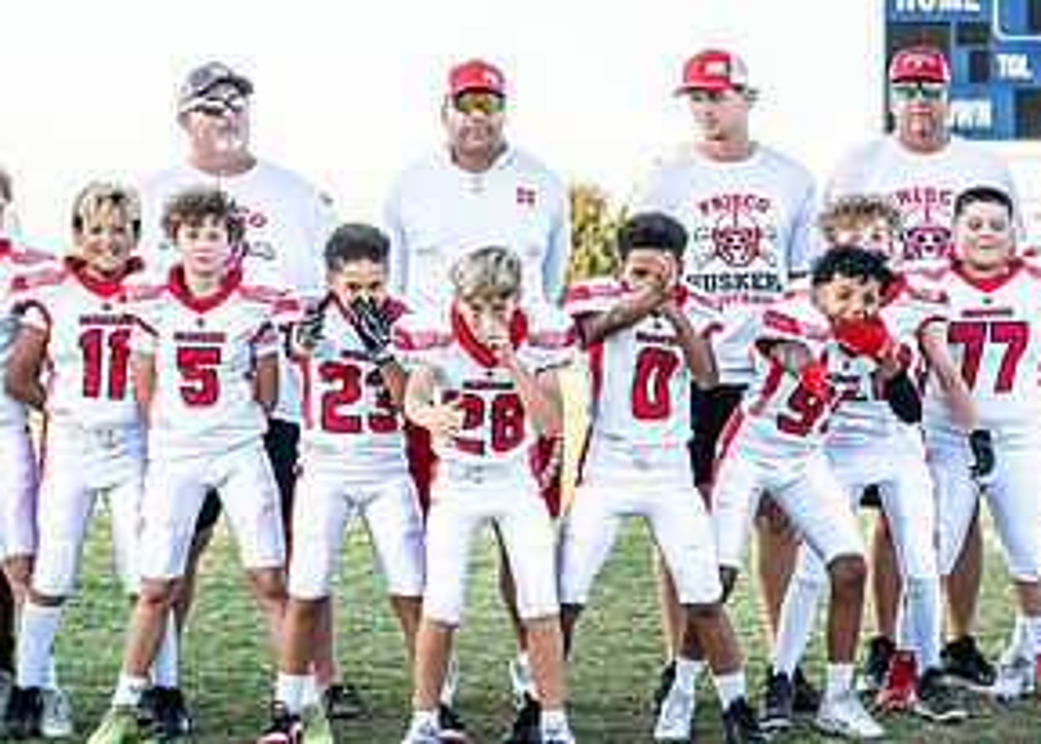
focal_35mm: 113
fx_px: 3342
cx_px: 424
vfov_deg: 12.7
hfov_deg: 17.7
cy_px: 288
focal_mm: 50
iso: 500
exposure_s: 1/1600
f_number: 2.8
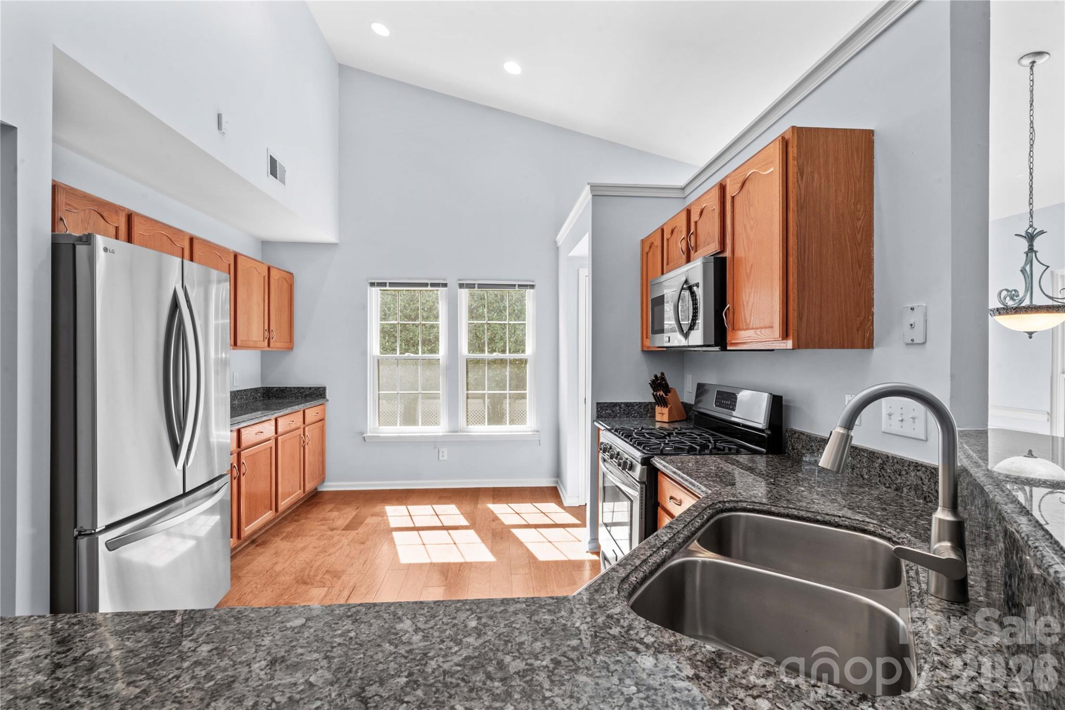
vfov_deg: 73.7
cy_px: 355
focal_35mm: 16
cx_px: 532
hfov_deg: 96.7
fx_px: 473
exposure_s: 1.3
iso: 100
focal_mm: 16
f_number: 14
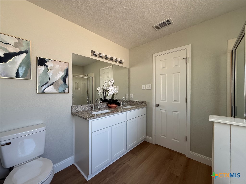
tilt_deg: -0.7
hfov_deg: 102.1
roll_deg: -0.3
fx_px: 99
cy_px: 92
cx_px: 123
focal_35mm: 14
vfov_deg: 85.7
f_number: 2.2
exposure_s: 1/99
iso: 100
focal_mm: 2.22
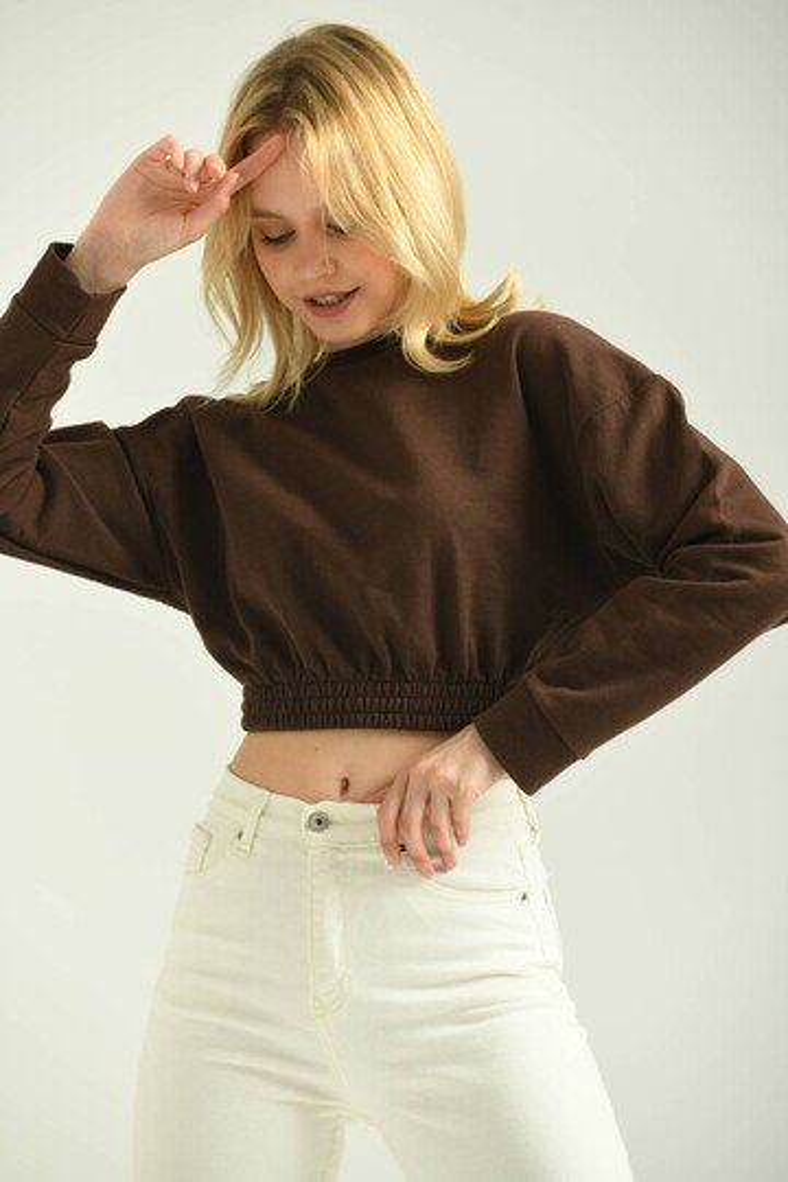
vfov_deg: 11.4
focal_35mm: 180
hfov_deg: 7.6
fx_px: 5910
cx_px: 394
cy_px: 591
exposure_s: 1/160
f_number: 5.6
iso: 125
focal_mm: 180
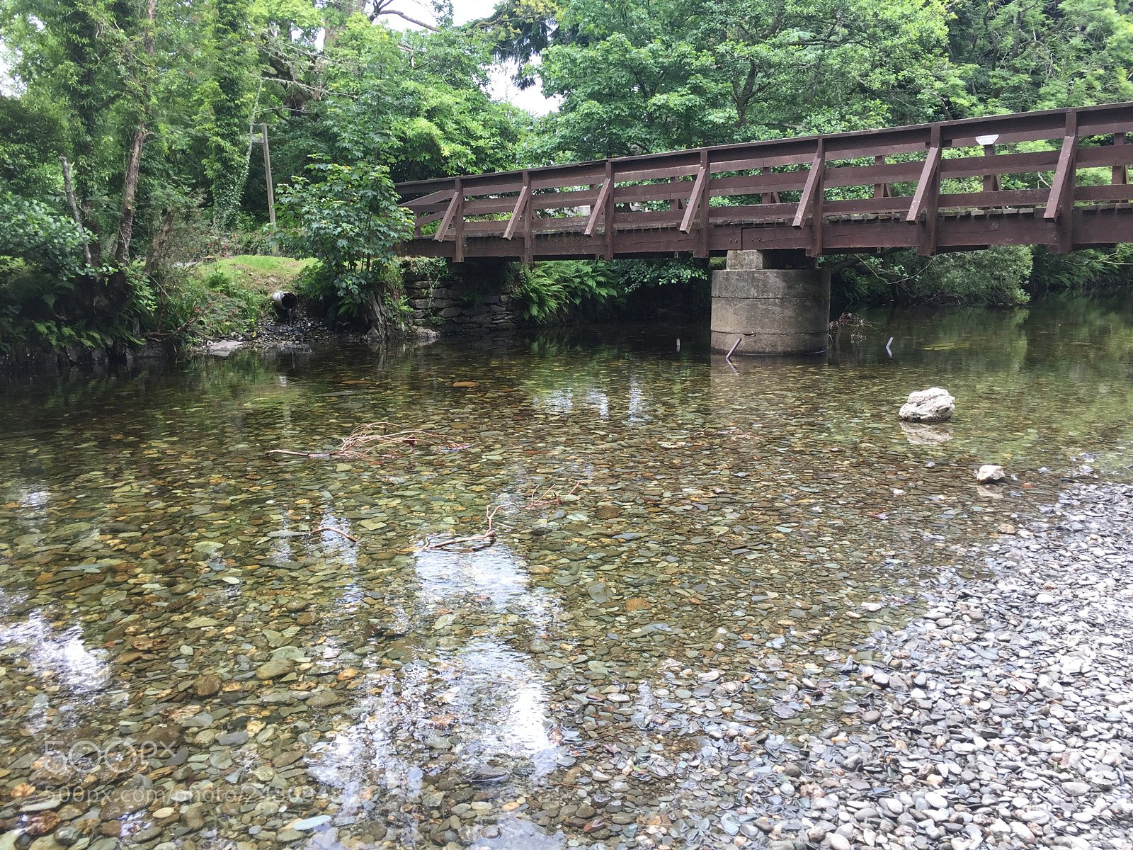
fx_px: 949
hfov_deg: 61.7
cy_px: 425
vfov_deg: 48.2
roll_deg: +0.2
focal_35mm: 29
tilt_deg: -9.7
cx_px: 566
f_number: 2.2
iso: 32
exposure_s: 1/100
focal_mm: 4.15
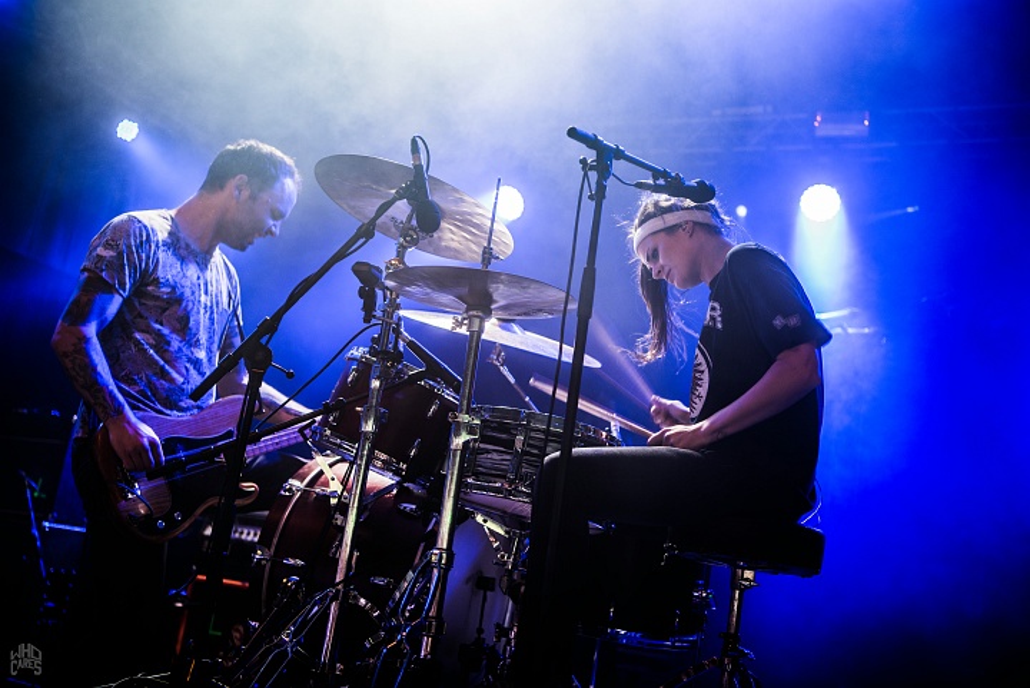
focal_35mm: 44
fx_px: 1260
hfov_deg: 44.5
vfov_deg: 30.6
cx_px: 515
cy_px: 344
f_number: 2.8
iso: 400
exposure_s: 1/80
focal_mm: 44
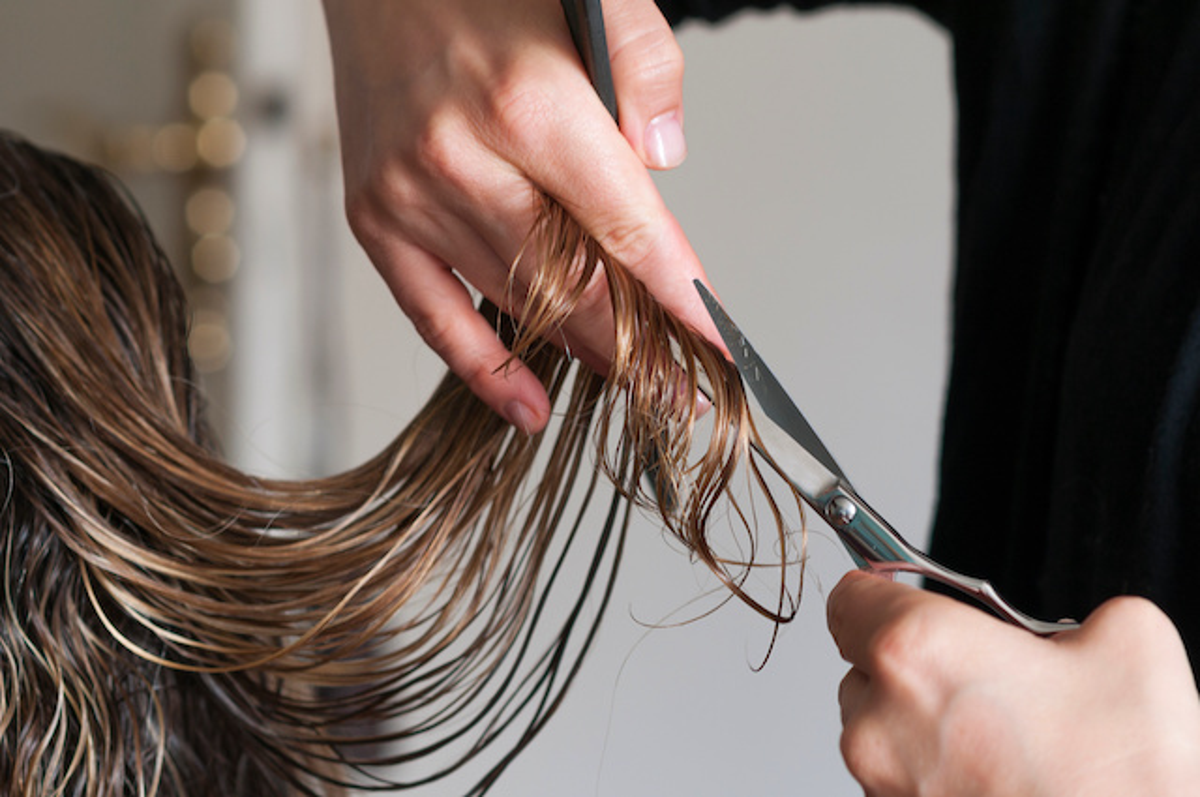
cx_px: 600
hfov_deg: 16.1
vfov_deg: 10.7
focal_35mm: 128
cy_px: 398
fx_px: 4245
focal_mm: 85
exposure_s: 1/15
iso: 200
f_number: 3.5
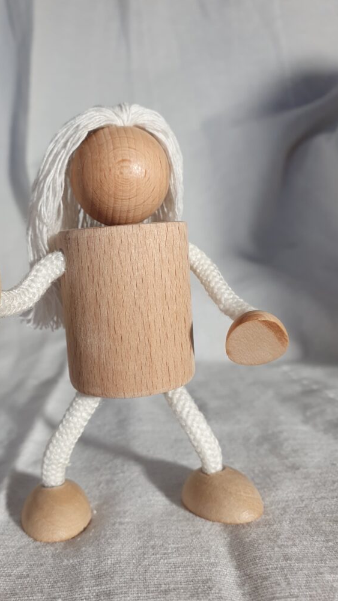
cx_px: 113
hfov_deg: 39.7
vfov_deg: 66.1
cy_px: 304
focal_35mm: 29
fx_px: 462
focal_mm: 4.32
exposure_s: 1/100
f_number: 2.4
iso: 64
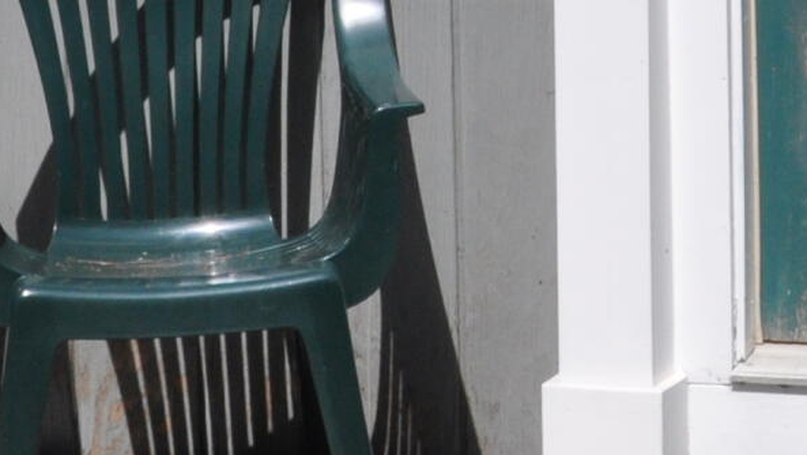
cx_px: 754
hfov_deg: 12.8
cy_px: -496
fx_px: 3567
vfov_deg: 7.0
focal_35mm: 167
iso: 500
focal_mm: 21
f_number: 18
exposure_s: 1/320
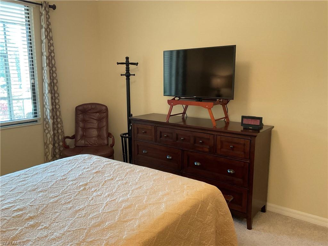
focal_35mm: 29
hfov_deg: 61.7
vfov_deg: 48.2
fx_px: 275
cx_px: 164
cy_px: 123
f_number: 1.8
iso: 160
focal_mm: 3
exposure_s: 1/60
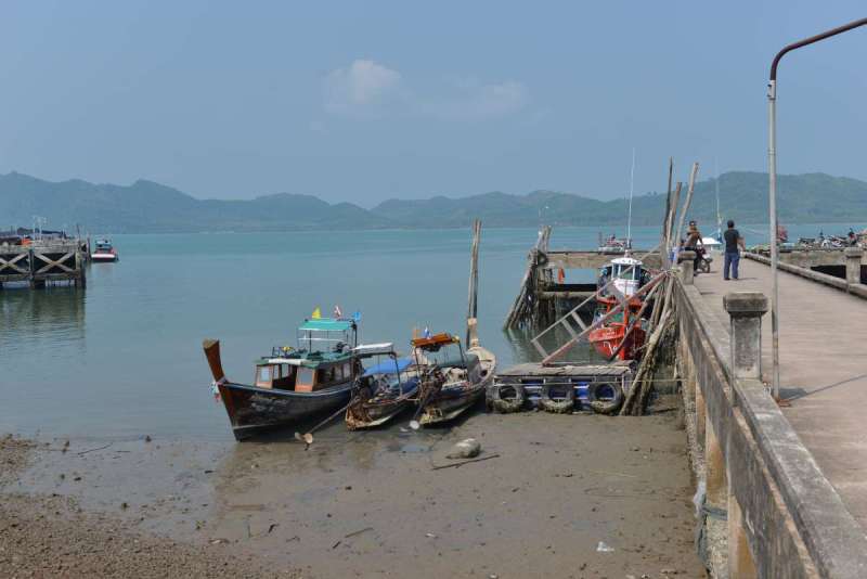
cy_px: 290
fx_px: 964
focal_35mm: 40
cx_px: 434
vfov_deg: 33.4
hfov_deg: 48.4
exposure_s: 1/160
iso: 100
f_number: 6.3
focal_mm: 40
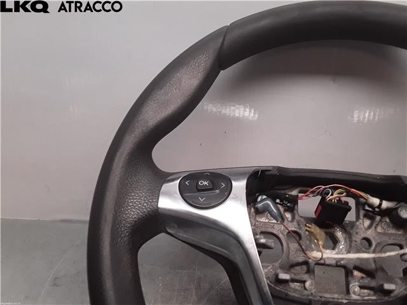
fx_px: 329
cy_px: 152
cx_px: 204
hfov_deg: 63.4
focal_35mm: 28
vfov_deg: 49.7
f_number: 1.9
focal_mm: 2.91
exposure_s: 1/123
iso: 100
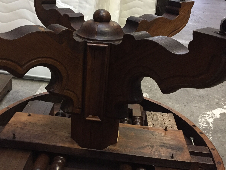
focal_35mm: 39
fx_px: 255
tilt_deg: -24.6
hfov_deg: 47.7
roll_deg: -1.1
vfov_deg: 36.7
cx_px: 98
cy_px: 73
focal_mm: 4.15
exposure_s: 1/25
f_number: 2.2
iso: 250
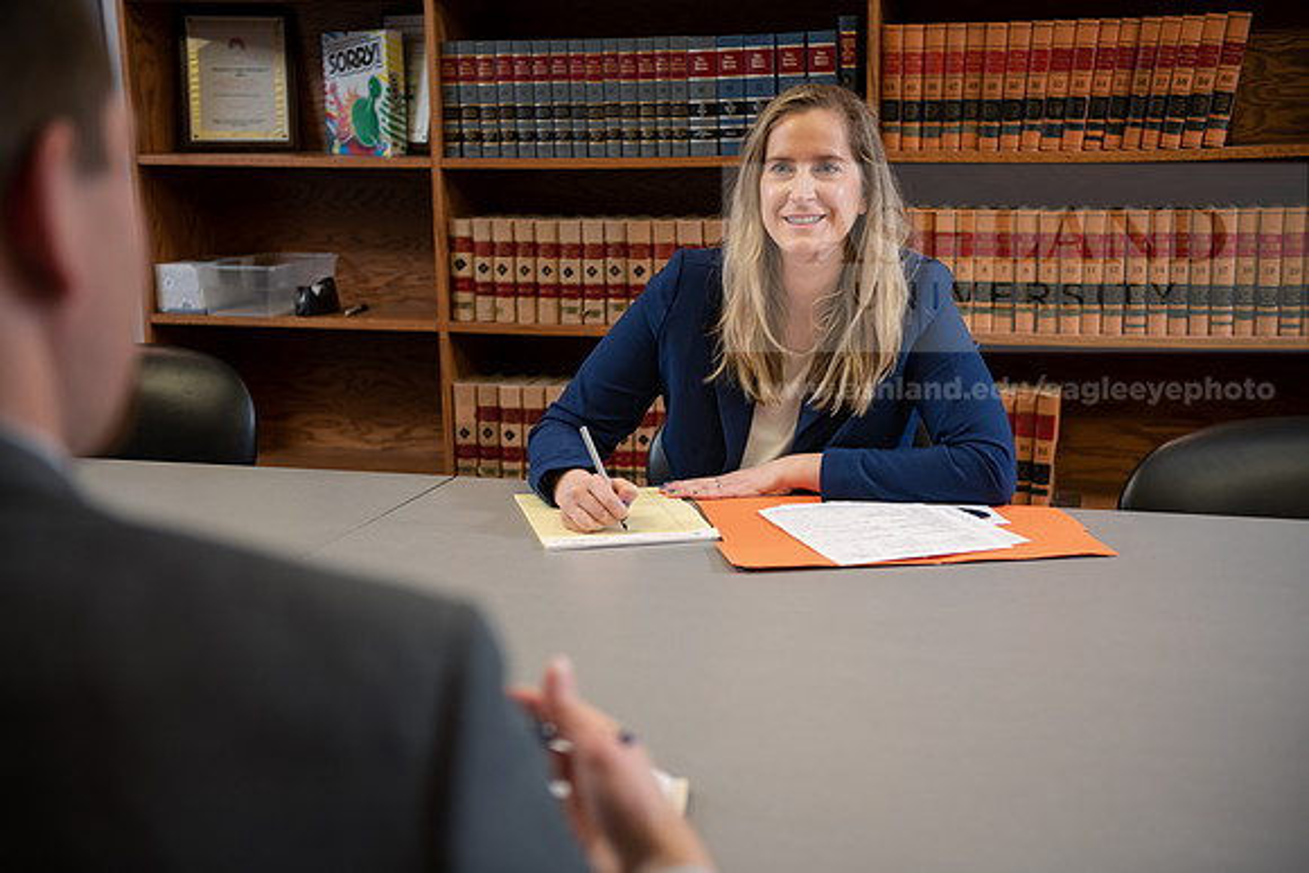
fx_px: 1818
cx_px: 654
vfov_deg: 27.0
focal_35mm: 50
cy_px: 436
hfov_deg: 39.6
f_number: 3.2
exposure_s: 1/160
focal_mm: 50
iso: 800
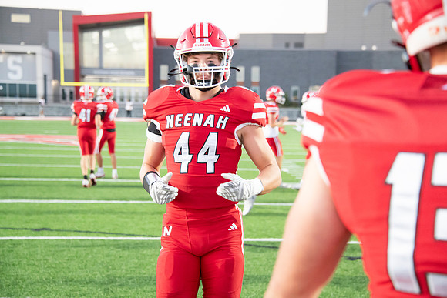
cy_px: 149
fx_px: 1118
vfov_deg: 15.2
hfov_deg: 22.6
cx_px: 224
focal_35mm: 90
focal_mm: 90
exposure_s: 1/320
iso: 8000
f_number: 5.6
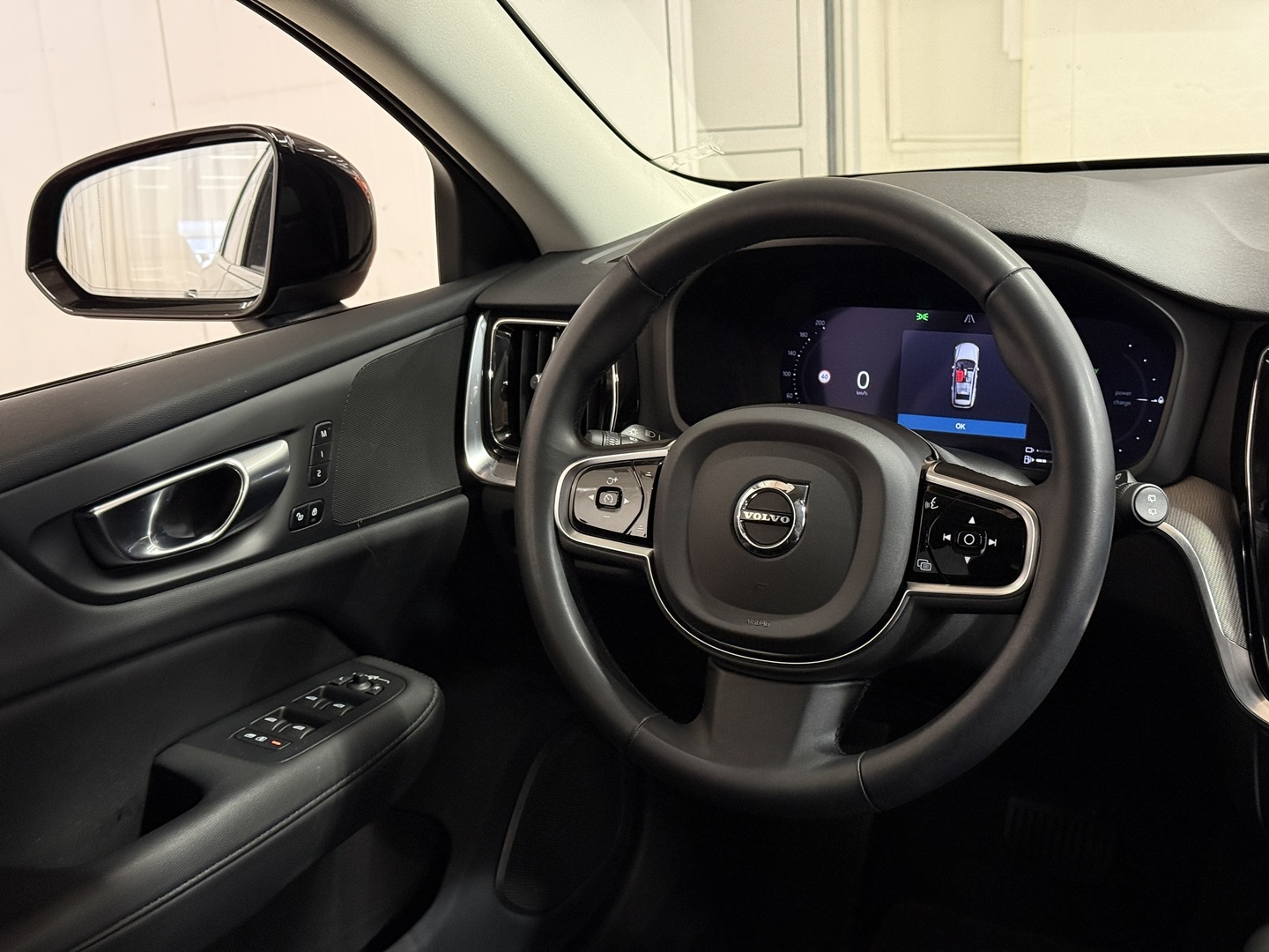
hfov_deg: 39.7
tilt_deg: -16.3
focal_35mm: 48
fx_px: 1760
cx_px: 634
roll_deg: +3.6
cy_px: 476
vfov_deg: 30.3
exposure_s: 1/40
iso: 500
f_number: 1.78
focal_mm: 6.76
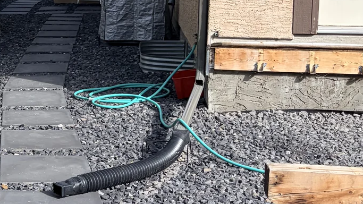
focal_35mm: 83
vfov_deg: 14.4
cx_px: -13
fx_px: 799
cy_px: 31
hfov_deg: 24.3
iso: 50
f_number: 1.6
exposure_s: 1/920
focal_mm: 5.96
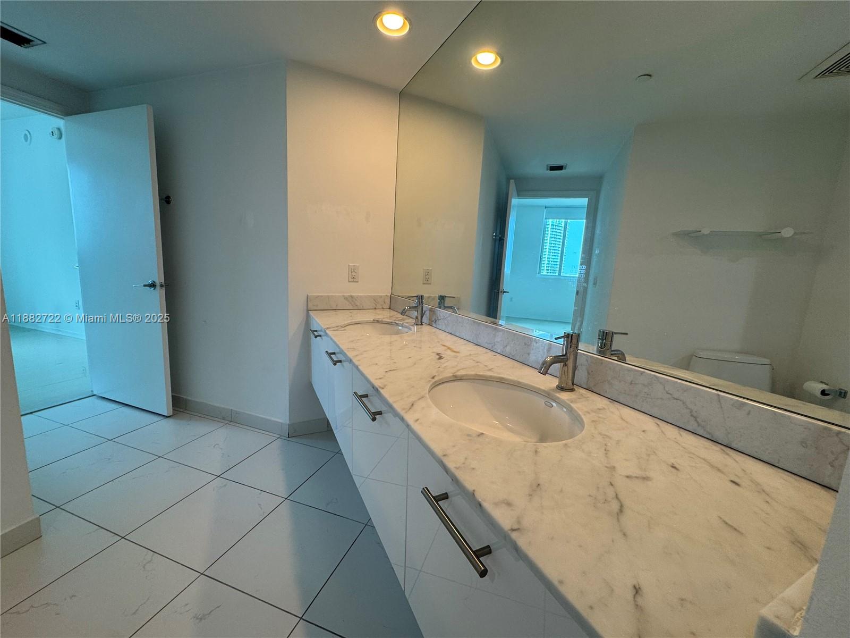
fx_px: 344
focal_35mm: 14
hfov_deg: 102.1
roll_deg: -3.2
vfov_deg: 85.7
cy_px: 319
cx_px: 425
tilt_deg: -9.6
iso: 100
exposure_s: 1/120
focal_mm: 2.22
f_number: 2.2
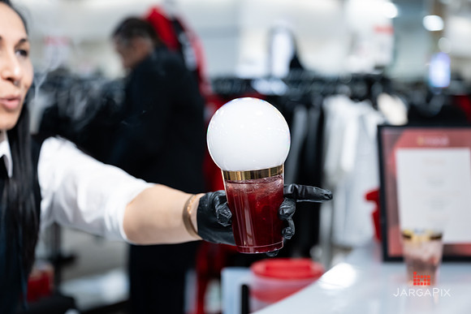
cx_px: 236
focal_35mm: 61
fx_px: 800
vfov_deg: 22.2
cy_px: 157
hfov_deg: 32.8
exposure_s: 1/125
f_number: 3.2
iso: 1000
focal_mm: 60
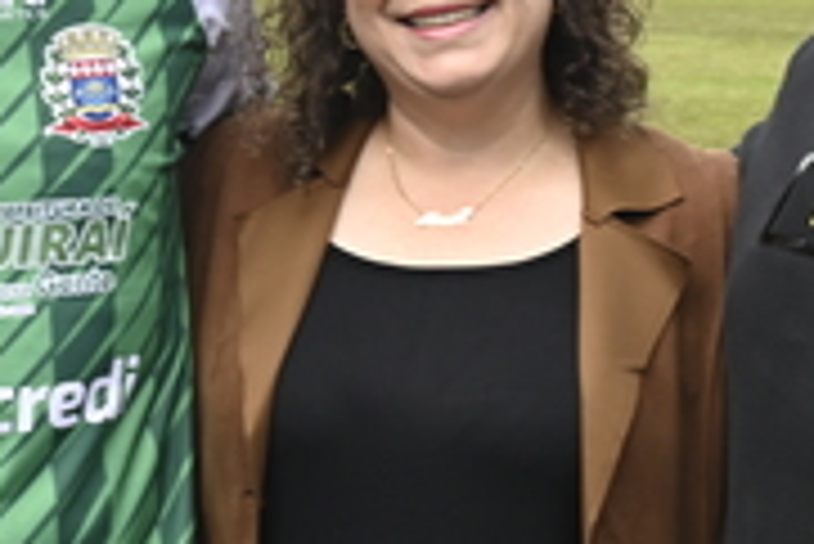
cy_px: 182
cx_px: -13
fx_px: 3372
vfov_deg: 9.2
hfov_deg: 13.6
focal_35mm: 149
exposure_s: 1/125
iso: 200
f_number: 6.3
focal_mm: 30
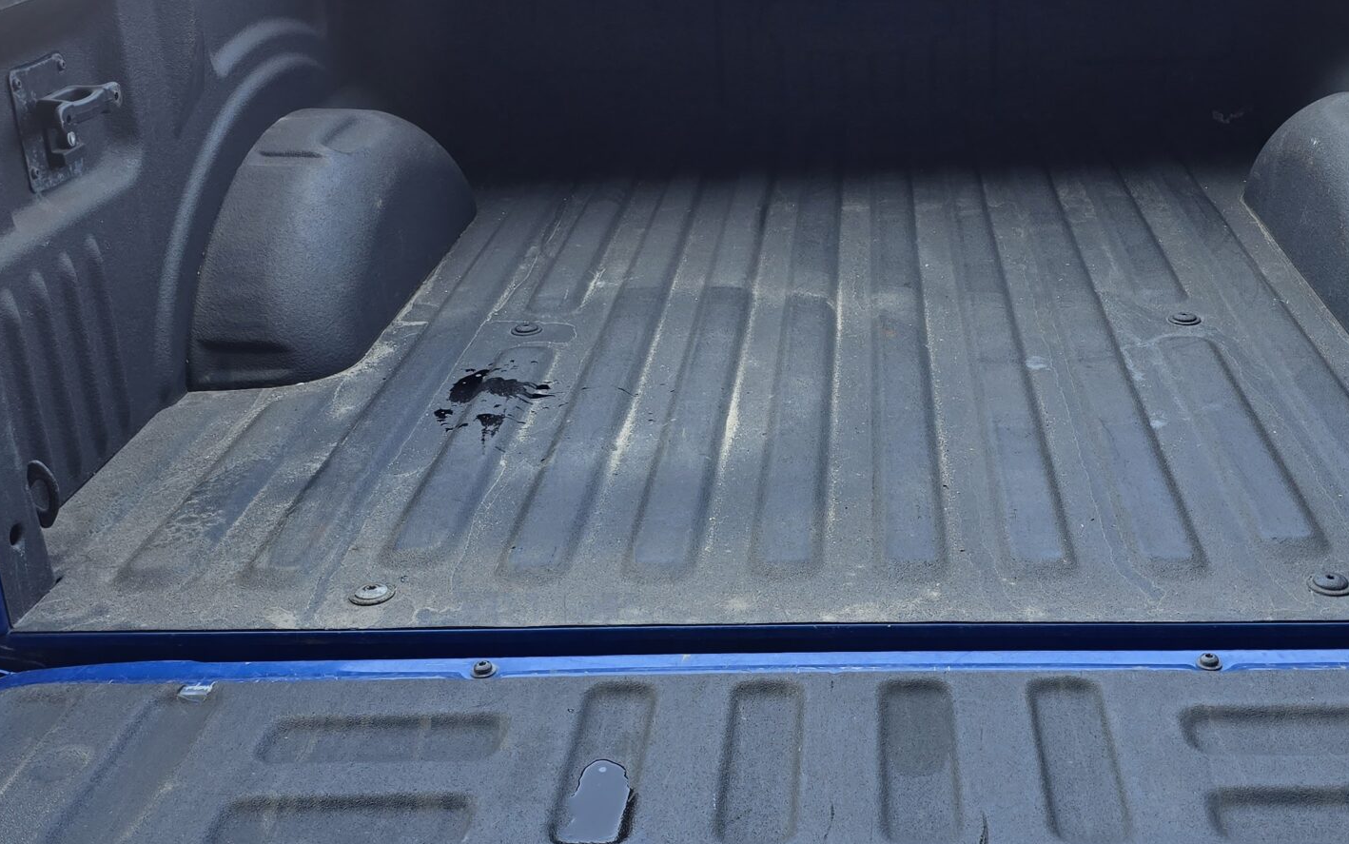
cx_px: 782
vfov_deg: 29.2
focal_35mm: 44
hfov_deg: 45.1
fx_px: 1618
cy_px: 380
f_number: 1.7
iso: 20
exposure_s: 1/180
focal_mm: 6.3
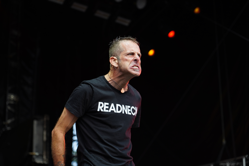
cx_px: 124
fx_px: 726
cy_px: 83
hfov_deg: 19.5
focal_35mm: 105
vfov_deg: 13.0
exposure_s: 1/125
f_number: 4
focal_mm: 105
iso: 400
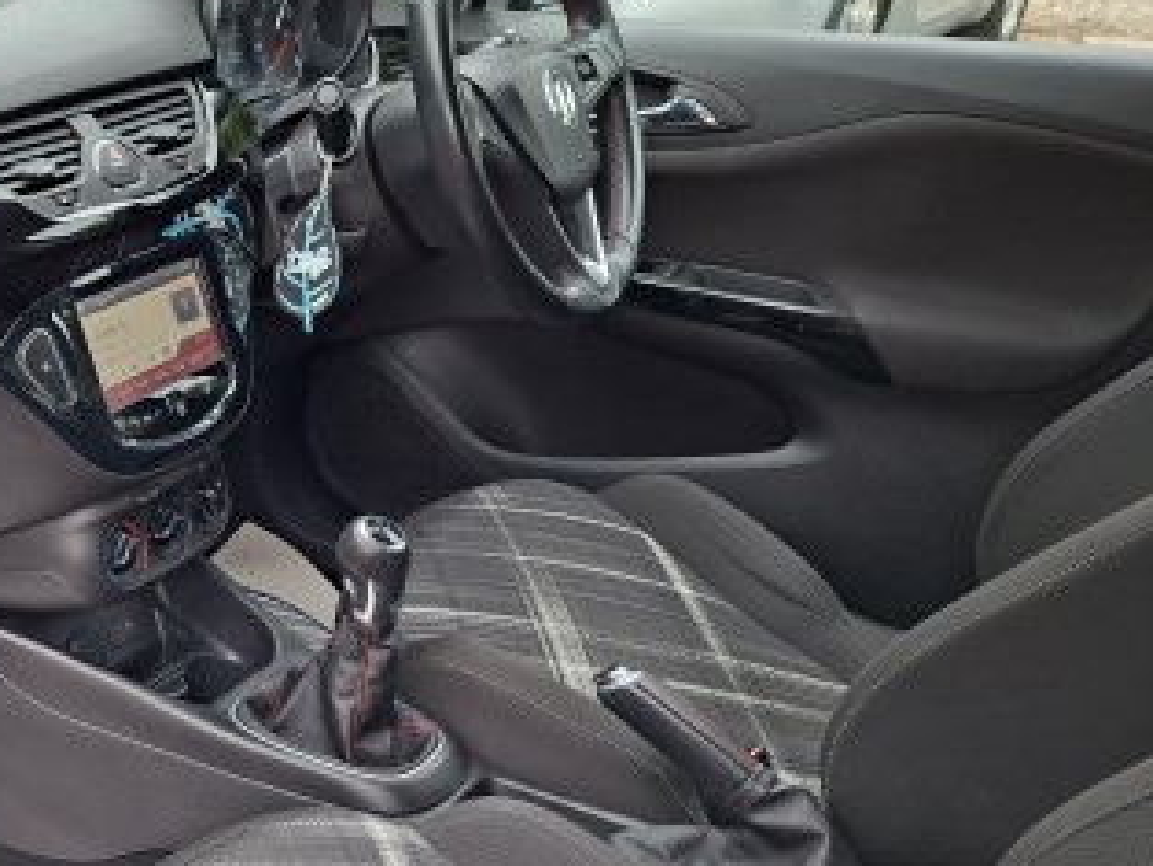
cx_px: 66
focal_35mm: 47
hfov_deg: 37.2
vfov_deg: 30.5
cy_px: 630
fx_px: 1566
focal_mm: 5.54
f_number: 1.8
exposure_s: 1/195
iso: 40
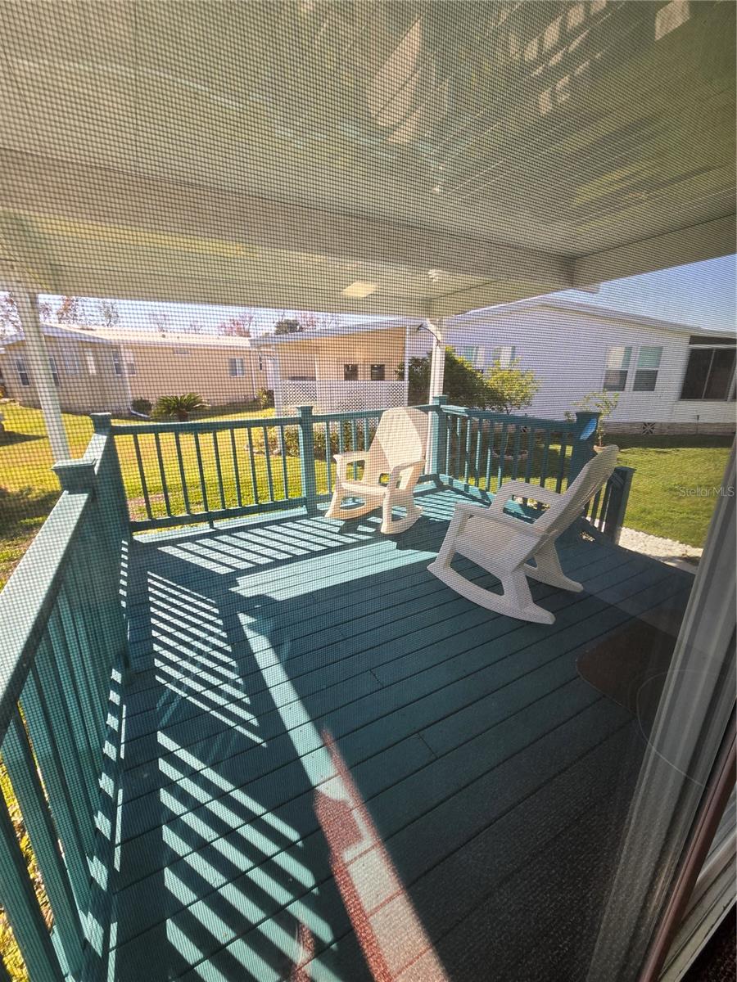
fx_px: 369
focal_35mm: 13
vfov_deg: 106.2
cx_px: 368
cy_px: 491
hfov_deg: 89.9
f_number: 2.2
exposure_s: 1/427
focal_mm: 2.2
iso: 50
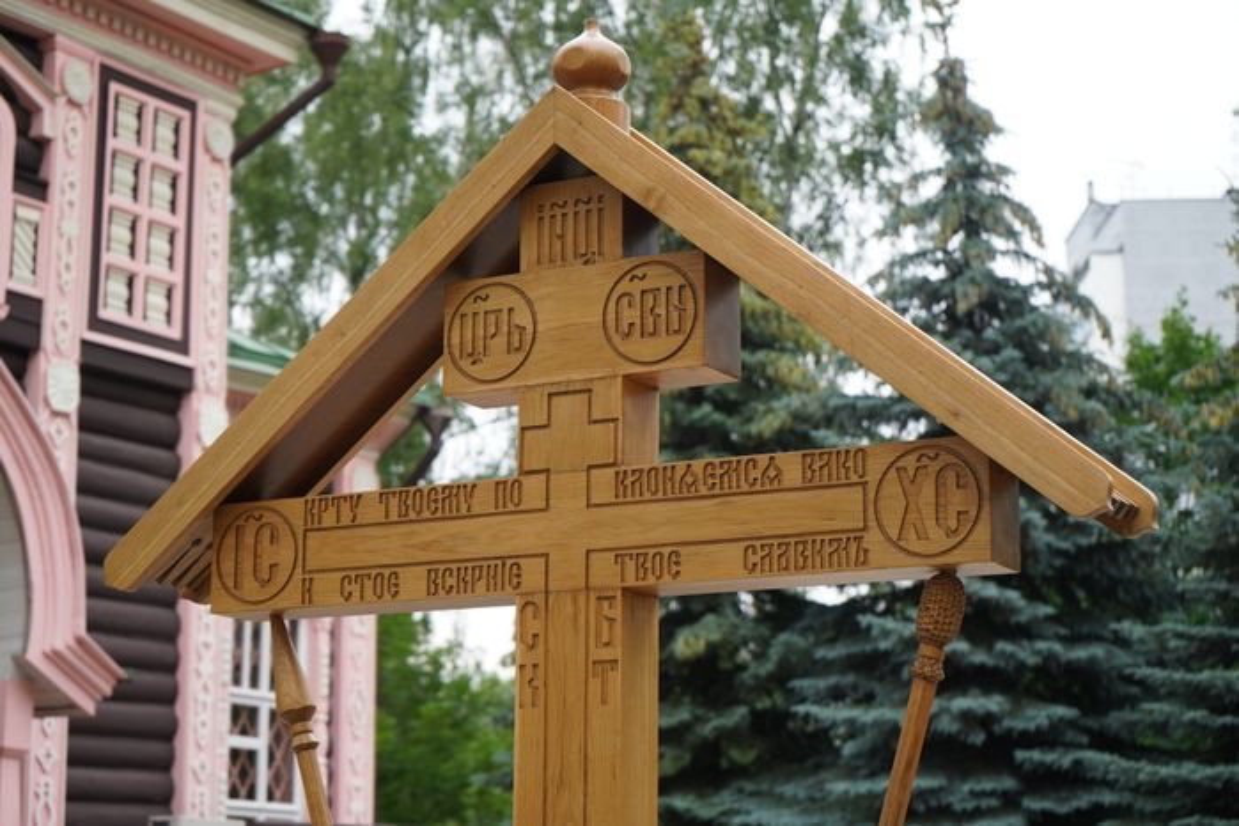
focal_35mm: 70
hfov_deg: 28.8
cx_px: 620
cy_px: 413
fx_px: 2409
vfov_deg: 19.5
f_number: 5.6
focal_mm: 70
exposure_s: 1/160
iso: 500
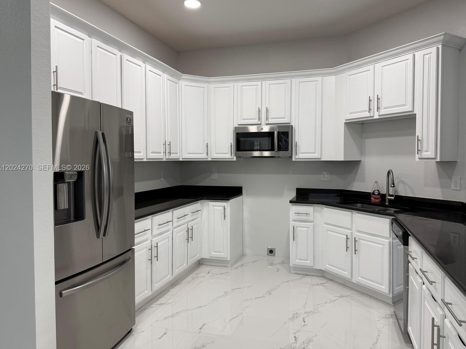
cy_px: 168
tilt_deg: -1.9
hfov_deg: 69.4
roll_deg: -0.1
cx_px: 238
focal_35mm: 25
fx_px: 337
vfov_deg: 54.9
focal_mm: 6.76
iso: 125
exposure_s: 1/120
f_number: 1.78
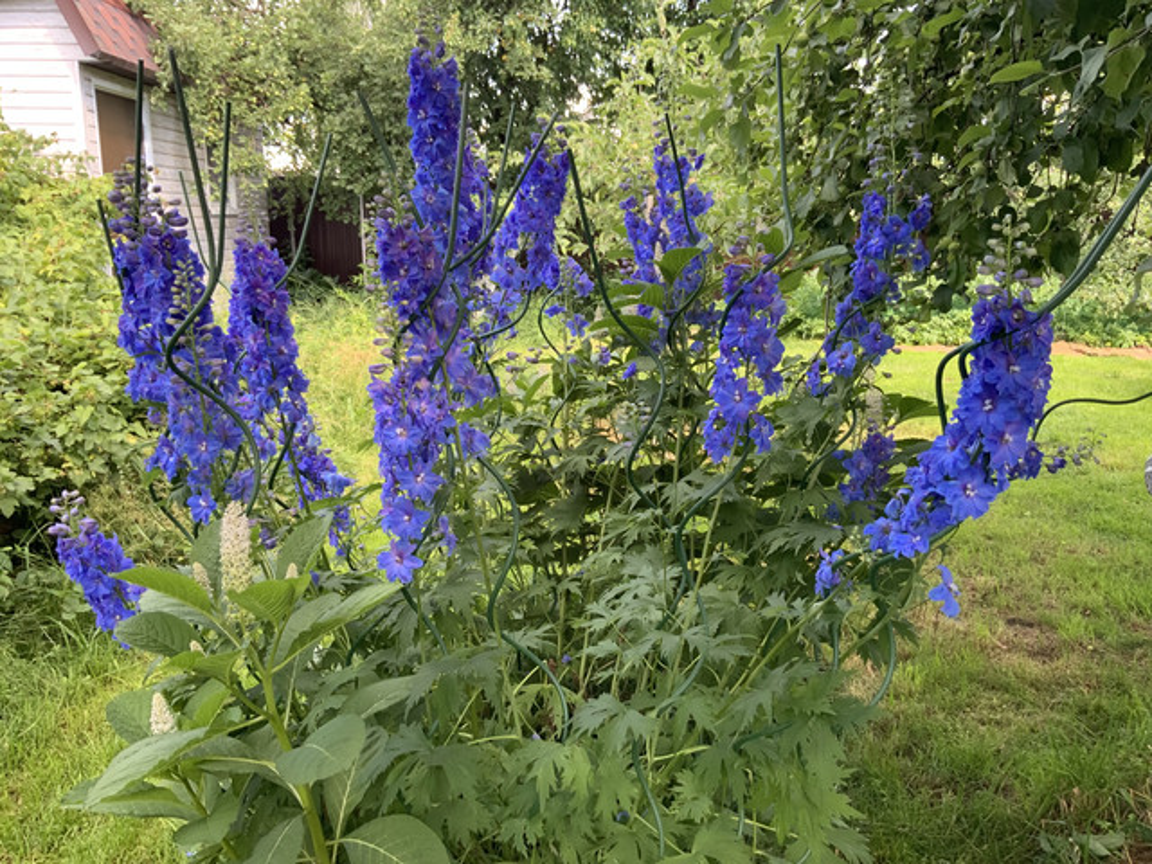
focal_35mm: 29
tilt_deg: -12.1
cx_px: 576
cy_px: 432
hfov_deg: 61.7
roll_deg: -0.3
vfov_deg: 48.2
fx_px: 965
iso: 50
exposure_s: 1/120
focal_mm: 3
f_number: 1.8
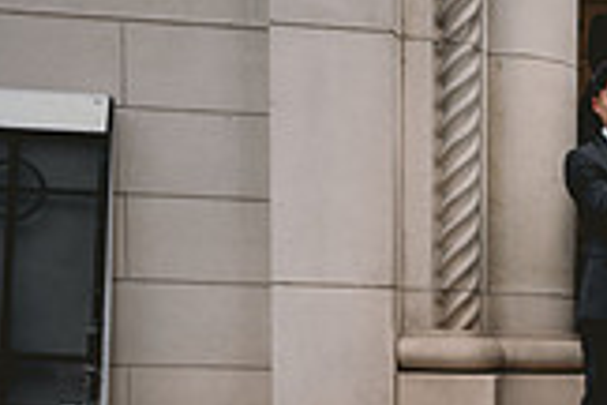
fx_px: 1450
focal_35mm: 86
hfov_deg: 18.6
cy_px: 442
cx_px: 1079
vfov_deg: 15.5
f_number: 3.2
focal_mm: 24
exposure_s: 1/160
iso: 50
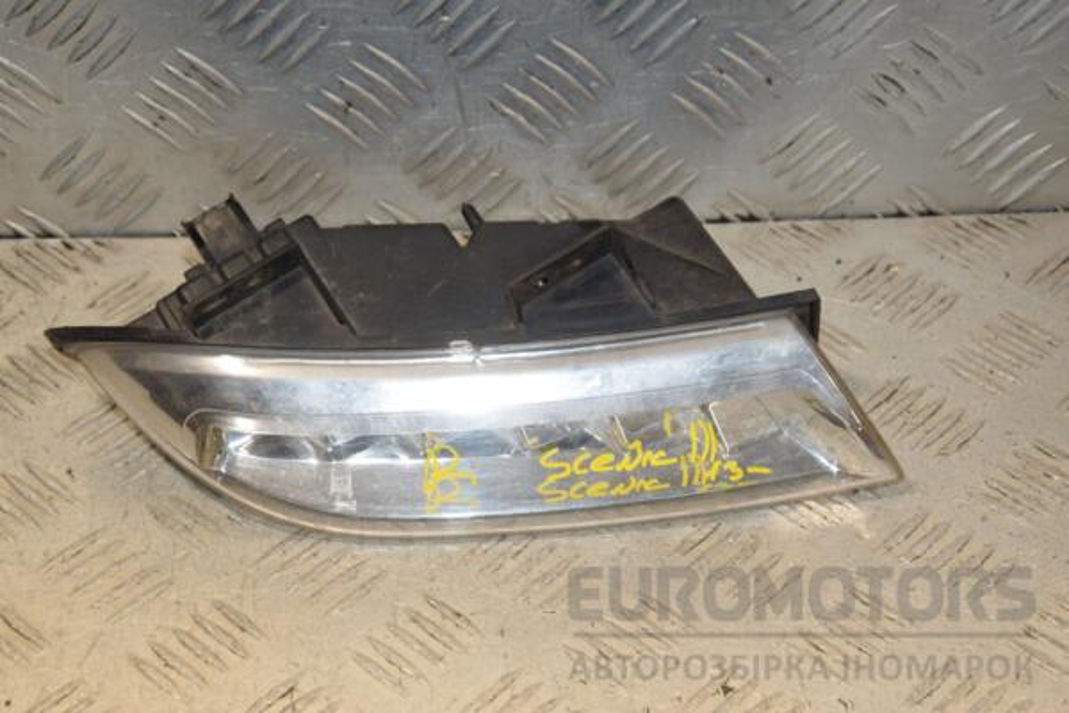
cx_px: 534
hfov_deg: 21.9
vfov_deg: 14.7
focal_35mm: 93
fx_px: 2761
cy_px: 356
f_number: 8
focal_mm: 62
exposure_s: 1/200
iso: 800
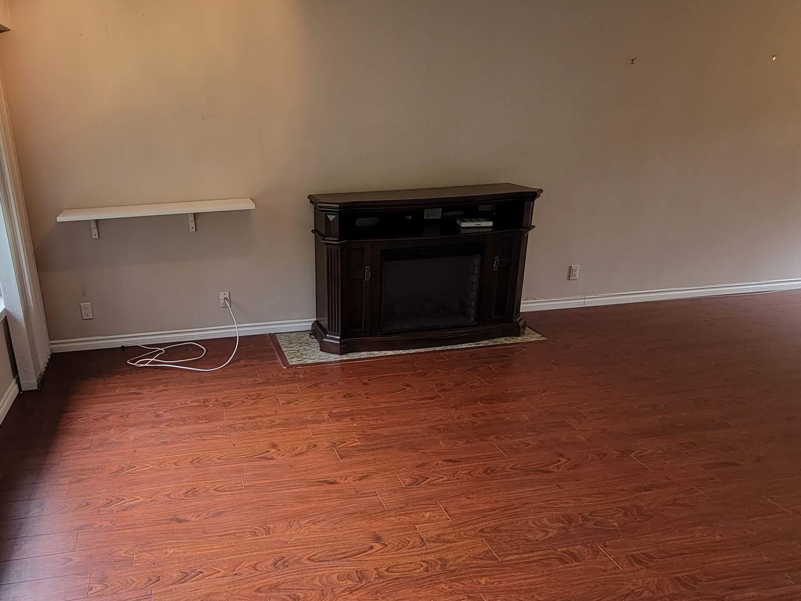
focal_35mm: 24
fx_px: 555
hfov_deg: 69.9
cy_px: 339
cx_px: 280
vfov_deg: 56.6
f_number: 2.2
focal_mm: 2.2
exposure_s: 1/60
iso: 80
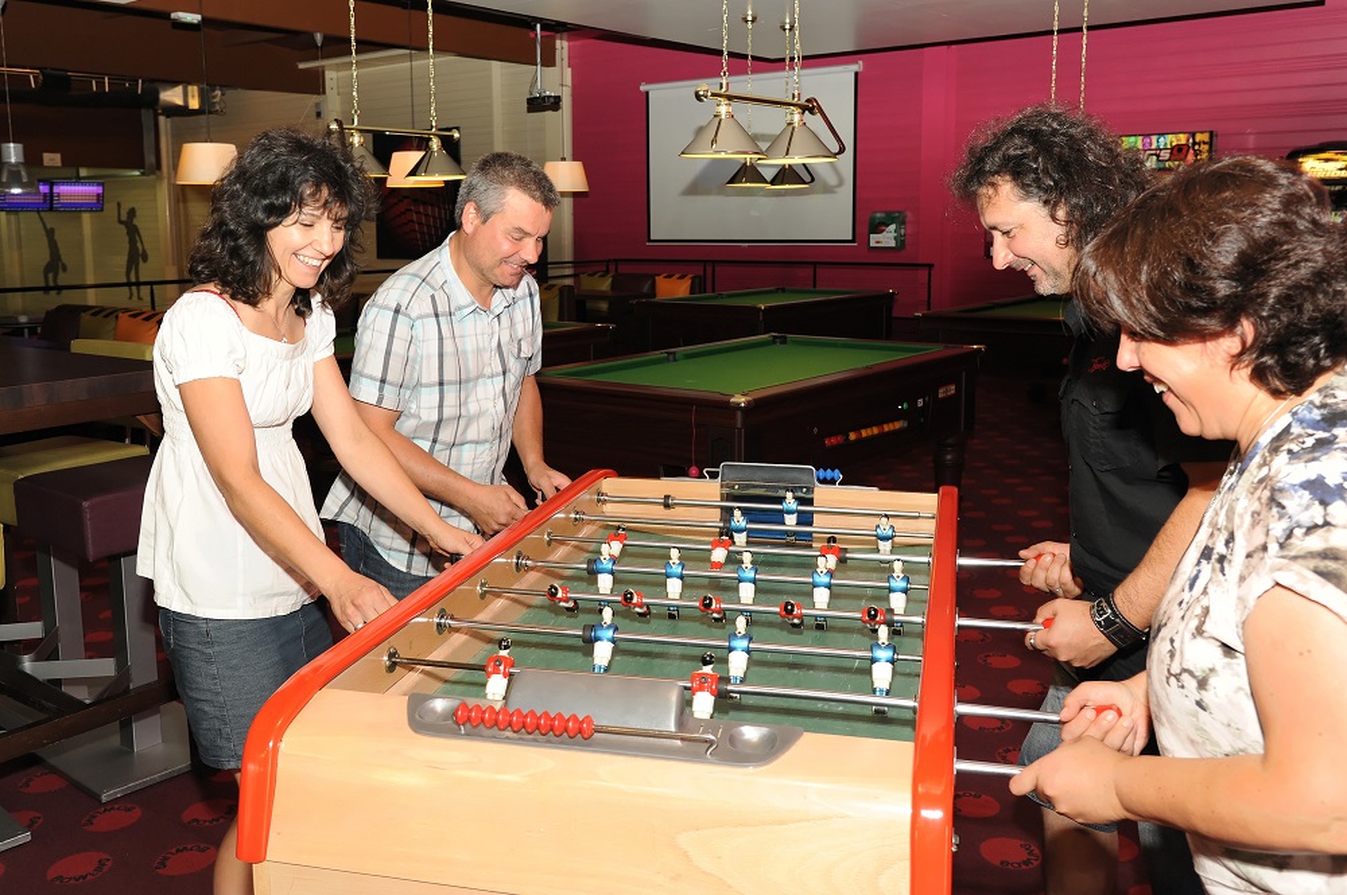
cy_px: 448
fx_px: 1122
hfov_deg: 62.0
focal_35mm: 30
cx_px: 674
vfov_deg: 43.5
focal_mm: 30
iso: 640
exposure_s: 1/60
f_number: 6.3
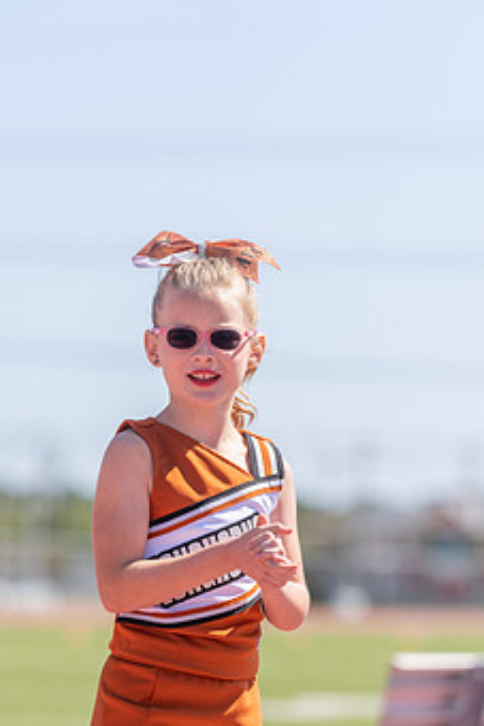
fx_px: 5329
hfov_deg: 5.2
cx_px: 228
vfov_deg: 7.8
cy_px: 468
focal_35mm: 264
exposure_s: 1/1000
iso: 125
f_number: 4
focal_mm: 200
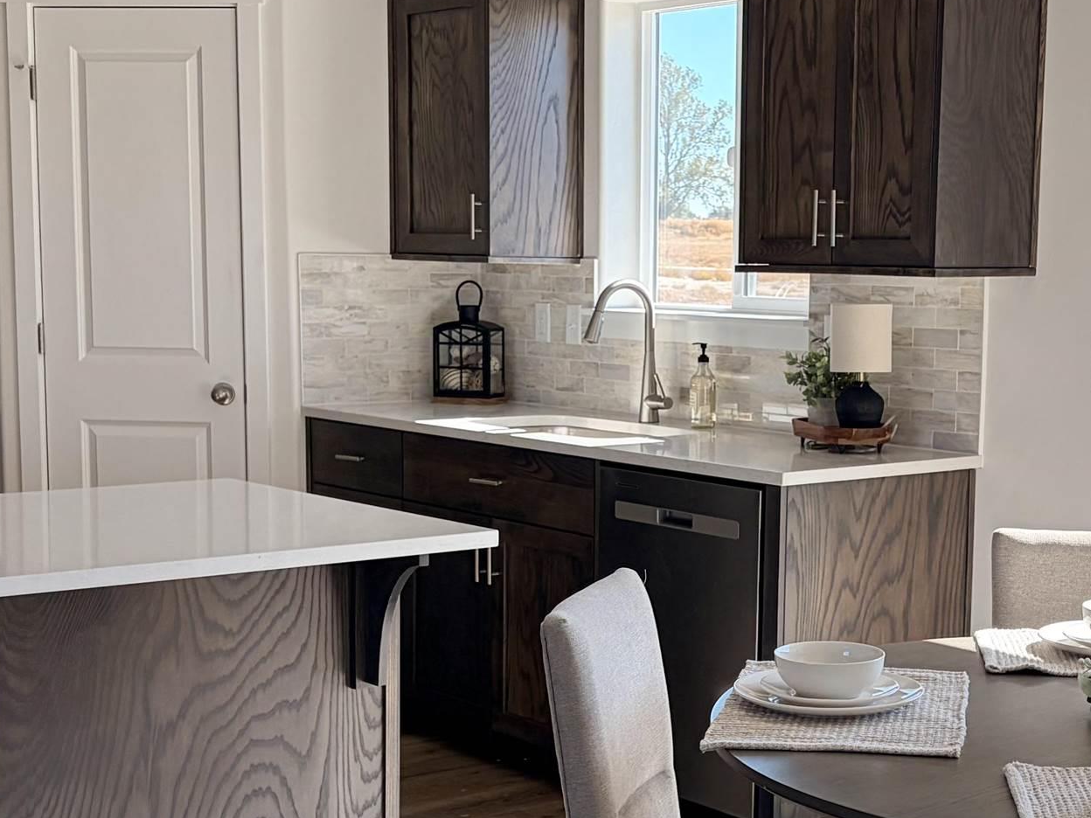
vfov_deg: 22.9
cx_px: 678
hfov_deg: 30.2
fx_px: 2017
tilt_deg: -7.0
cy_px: 533
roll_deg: -0.3
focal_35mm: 64
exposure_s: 1/472
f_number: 1.6
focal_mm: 5.96
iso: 64
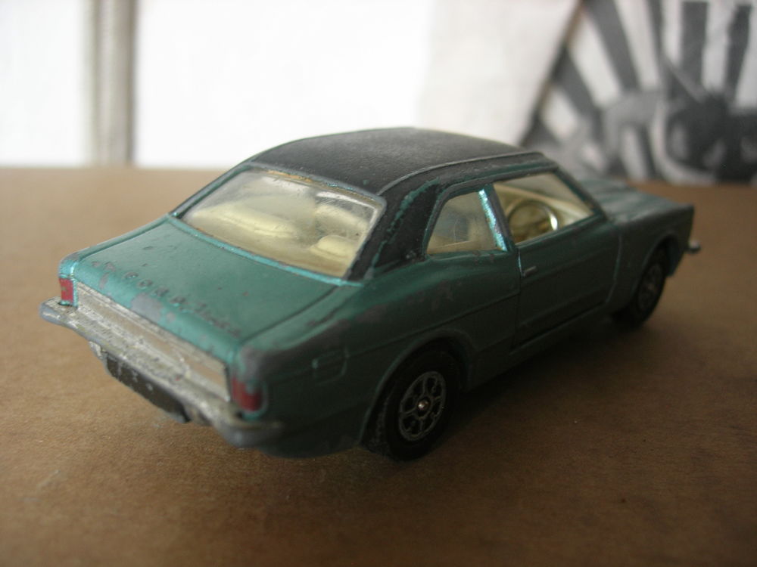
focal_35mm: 38
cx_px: 378
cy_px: 284
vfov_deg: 37.7
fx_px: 831
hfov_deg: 49.0
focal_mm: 7.8
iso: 69
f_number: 2.8
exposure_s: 1/3.9
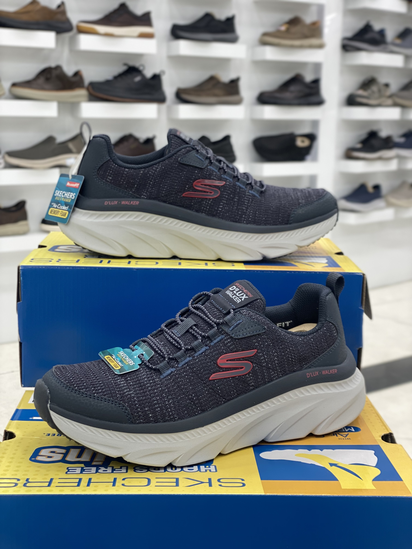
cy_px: 274
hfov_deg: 28.0
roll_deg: -1.1
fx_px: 825
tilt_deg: -9.4
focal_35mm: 52
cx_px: 206
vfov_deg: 36.8
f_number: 2
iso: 40
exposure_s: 1/100
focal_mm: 6
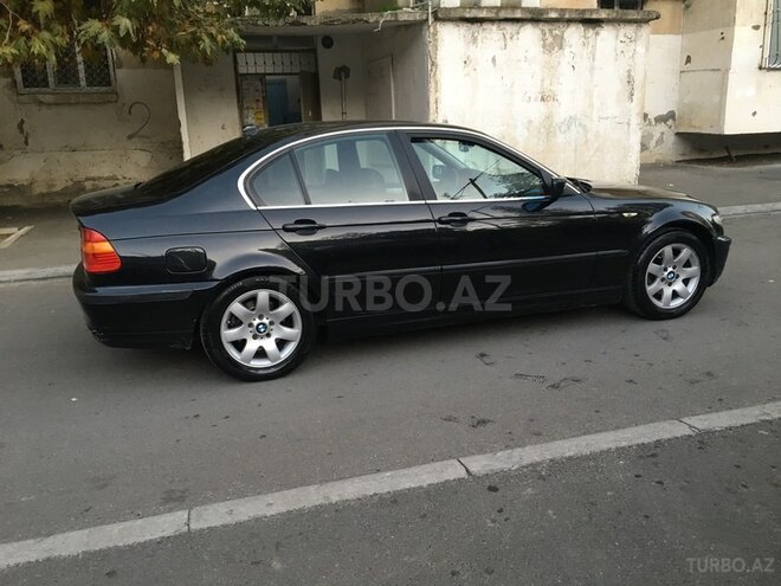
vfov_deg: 48.2
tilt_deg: -15.1
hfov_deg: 61.7
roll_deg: +2.1
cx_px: 390
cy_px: 293
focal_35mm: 29
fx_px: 654
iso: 100
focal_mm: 4.15
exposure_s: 1/33
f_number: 2.2
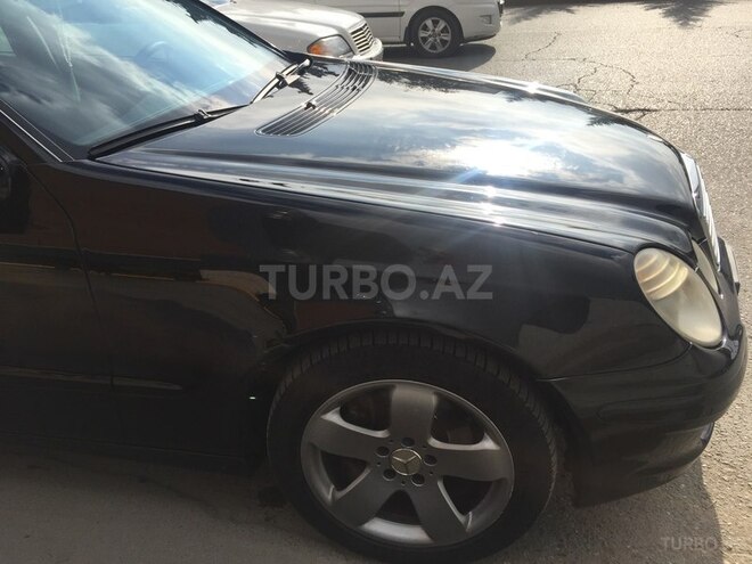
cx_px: 376
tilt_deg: -26.4
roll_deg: +1.9
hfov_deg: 61.7
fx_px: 630
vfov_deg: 48.2
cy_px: 282
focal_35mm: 29
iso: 32
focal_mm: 4.15
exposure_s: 1/2198
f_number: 2.2
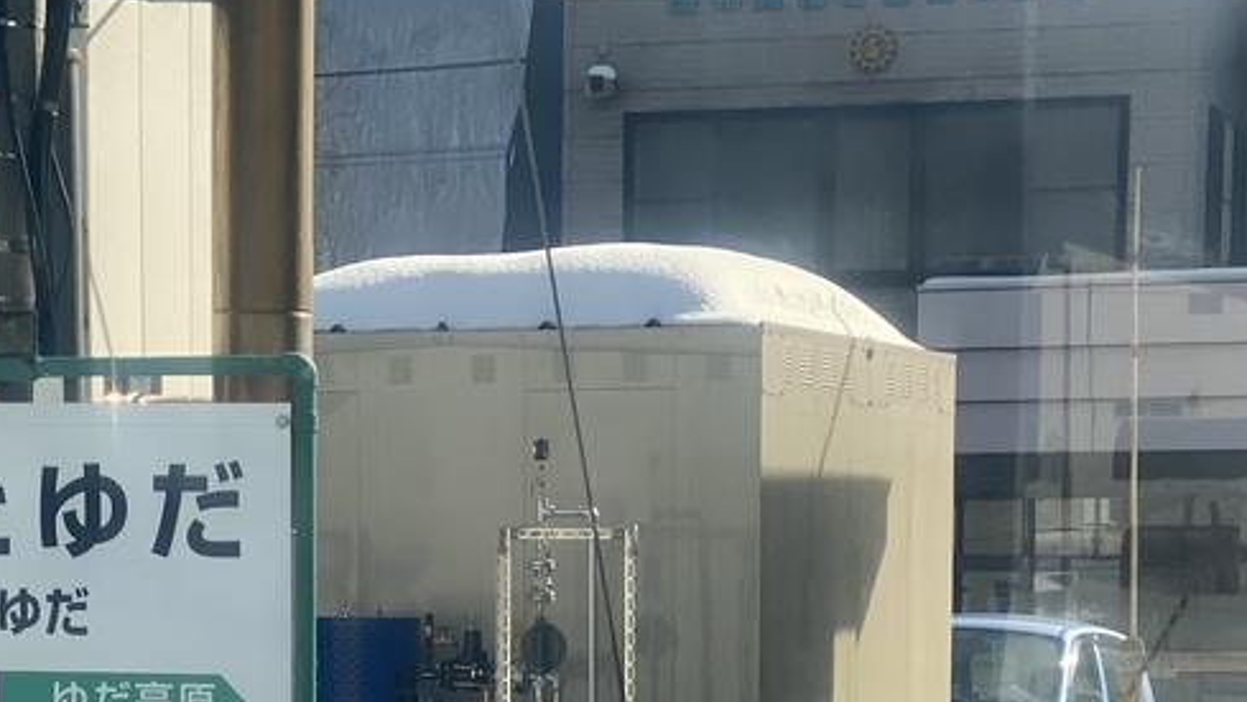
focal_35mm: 139
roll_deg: +1.7
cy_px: 993
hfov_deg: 15.3
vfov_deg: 8.6
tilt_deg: -5.2
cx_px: 232
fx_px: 4596
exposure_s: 1/1497
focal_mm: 6
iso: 20
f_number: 2
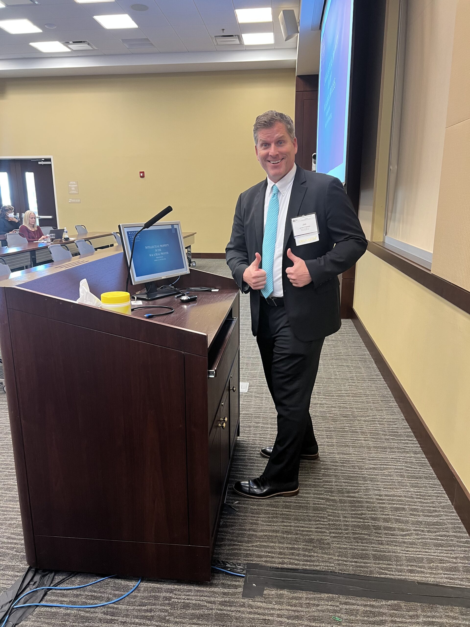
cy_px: 314
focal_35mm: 26
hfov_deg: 53.1
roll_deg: +1.5
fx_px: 471
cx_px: 235
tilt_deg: -13.2
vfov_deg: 67.3
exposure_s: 1/57
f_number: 1.5
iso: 125
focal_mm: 5.7
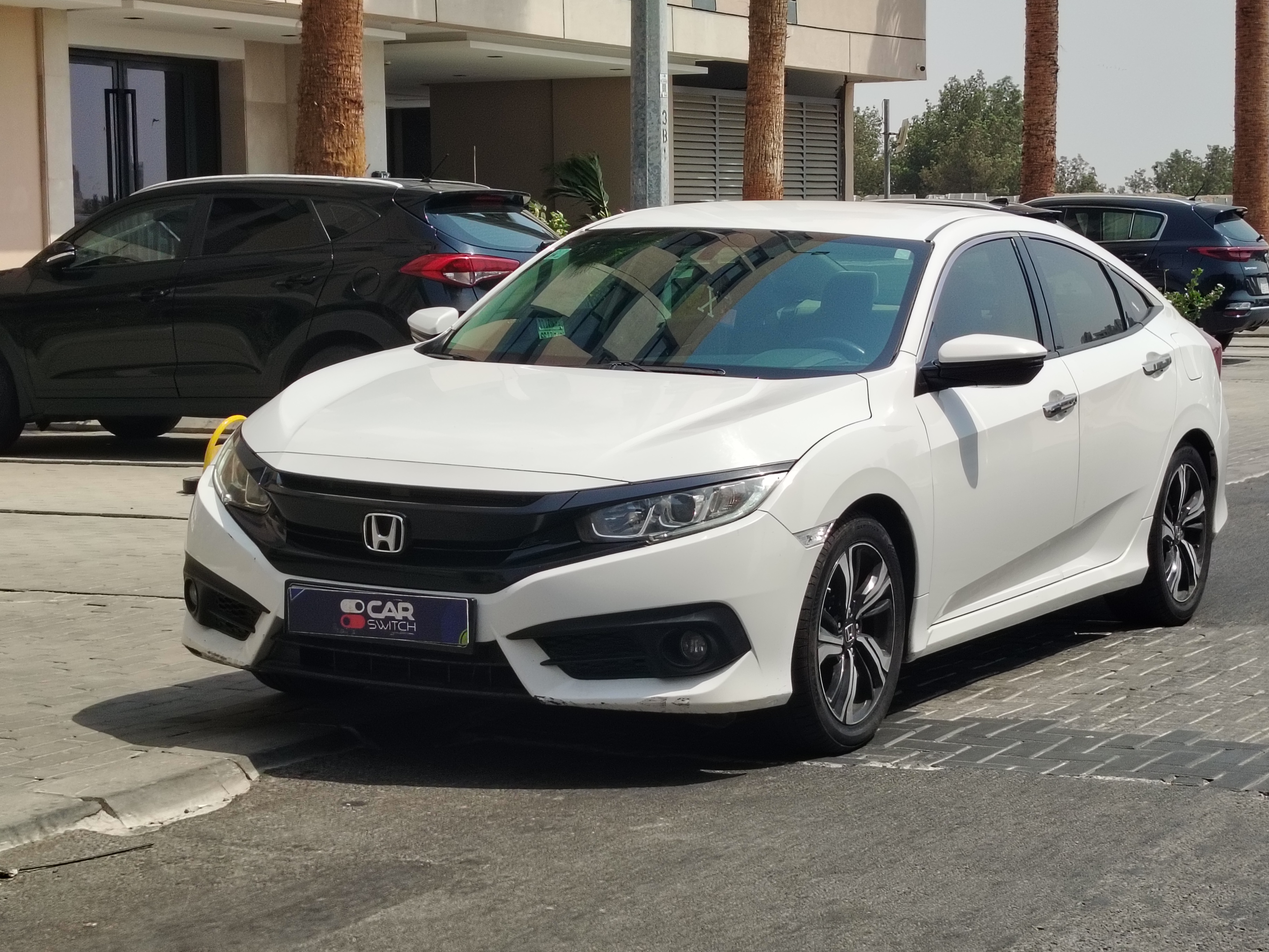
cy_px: 514
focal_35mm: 78
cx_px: 696
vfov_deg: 18.9
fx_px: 2860
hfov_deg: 25.0
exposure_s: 1/1248
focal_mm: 5.25
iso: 101
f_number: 1.75
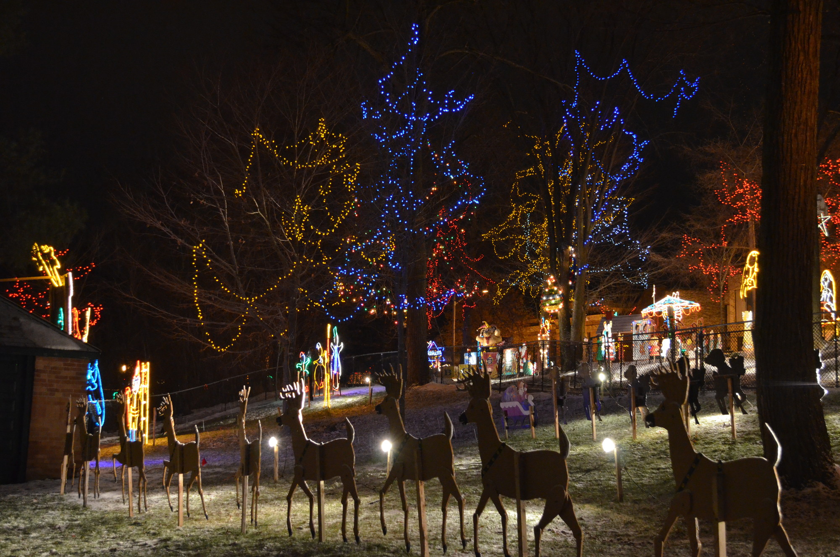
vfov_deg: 26.4
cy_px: 278
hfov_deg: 39.0
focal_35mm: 51
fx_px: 1188
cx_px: 420
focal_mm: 34
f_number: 5
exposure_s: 1/10
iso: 3200
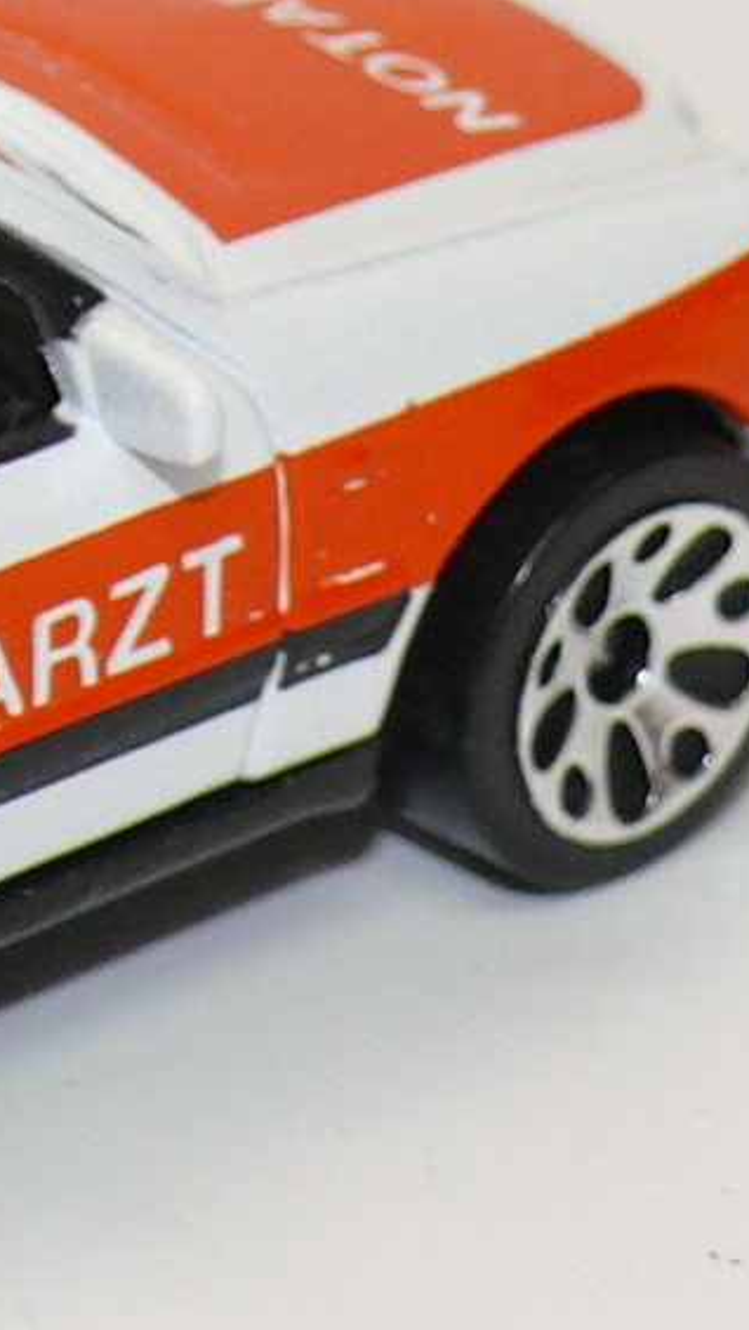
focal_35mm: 333
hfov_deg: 3.6
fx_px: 11752
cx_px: -617
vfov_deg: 6.5
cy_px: 506
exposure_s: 1/30
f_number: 4
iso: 100
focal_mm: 13.8
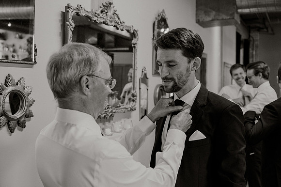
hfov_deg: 49.8
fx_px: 303
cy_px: 94
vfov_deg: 34.3
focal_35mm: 39
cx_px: 140
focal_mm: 38
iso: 1250
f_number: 3.5
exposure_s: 1/160
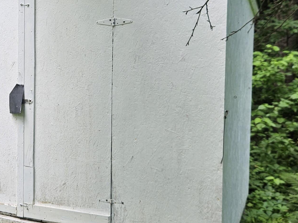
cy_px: 96
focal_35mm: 55
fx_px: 473
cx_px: 24
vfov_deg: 26.5
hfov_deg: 33.0
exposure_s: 1/228
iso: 25
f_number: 1.8
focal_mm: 5.4
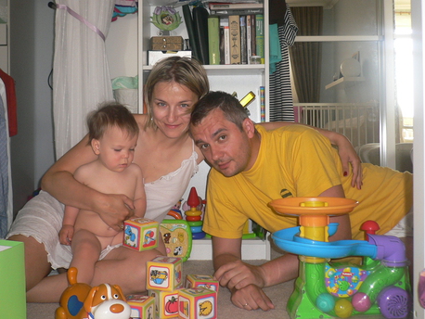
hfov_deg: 44.8
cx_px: 202
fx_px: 516
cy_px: 135
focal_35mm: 42
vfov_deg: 34.3
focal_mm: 5.8
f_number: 2.8
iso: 100
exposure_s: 1/60
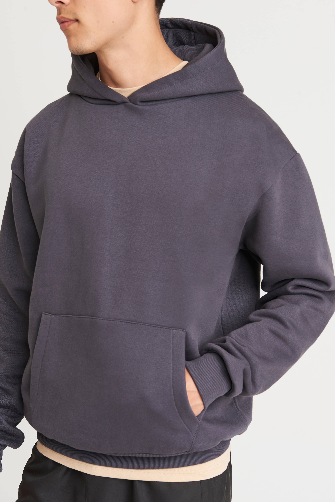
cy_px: 251
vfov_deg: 28.8
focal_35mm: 70
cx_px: 168
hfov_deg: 19.5
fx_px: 976
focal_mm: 70
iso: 160
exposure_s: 1/160
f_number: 11
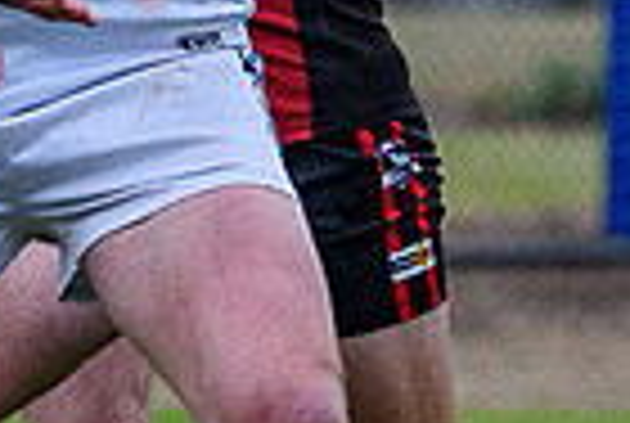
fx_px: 31707
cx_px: -235
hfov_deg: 1.1
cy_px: 402
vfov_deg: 0.8
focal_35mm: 1808
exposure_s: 1/1600
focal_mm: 122
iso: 1100
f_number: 2.8
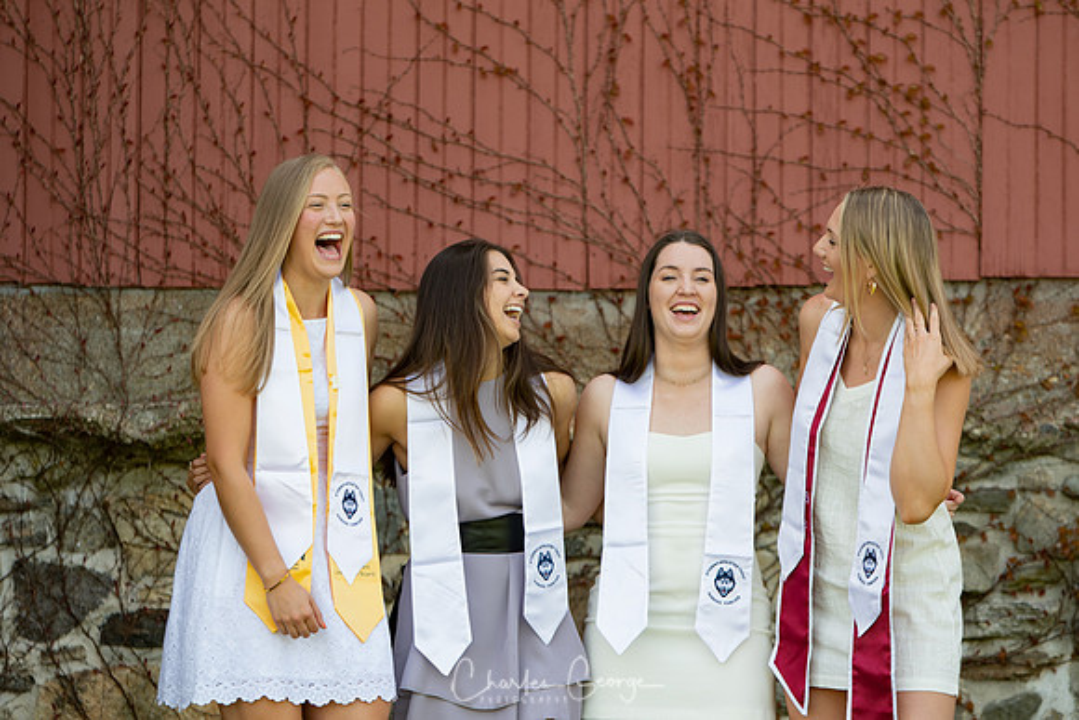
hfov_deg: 10.2
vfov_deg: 6.8
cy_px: 360
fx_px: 6071
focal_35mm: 202
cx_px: 540
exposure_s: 1/250
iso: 100
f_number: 2.8
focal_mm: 135
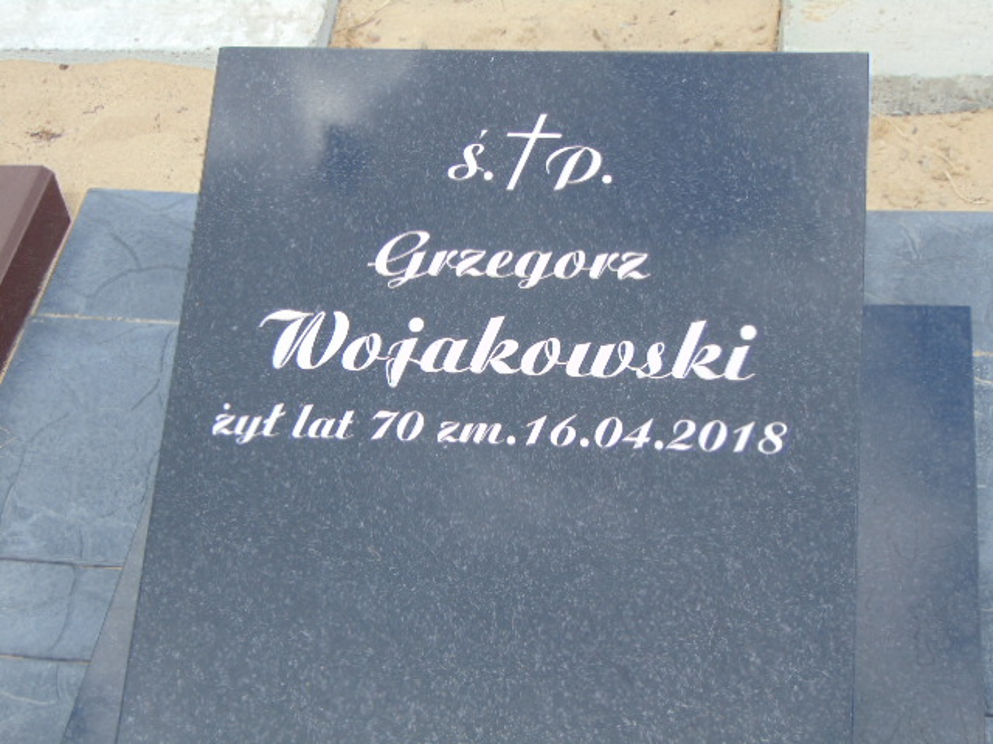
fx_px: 2037
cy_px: 372
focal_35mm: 71
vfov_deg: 20.7
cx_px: 496
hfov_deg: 27.4
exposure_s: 1/400
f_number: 3.7
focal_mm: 12.8
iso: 80
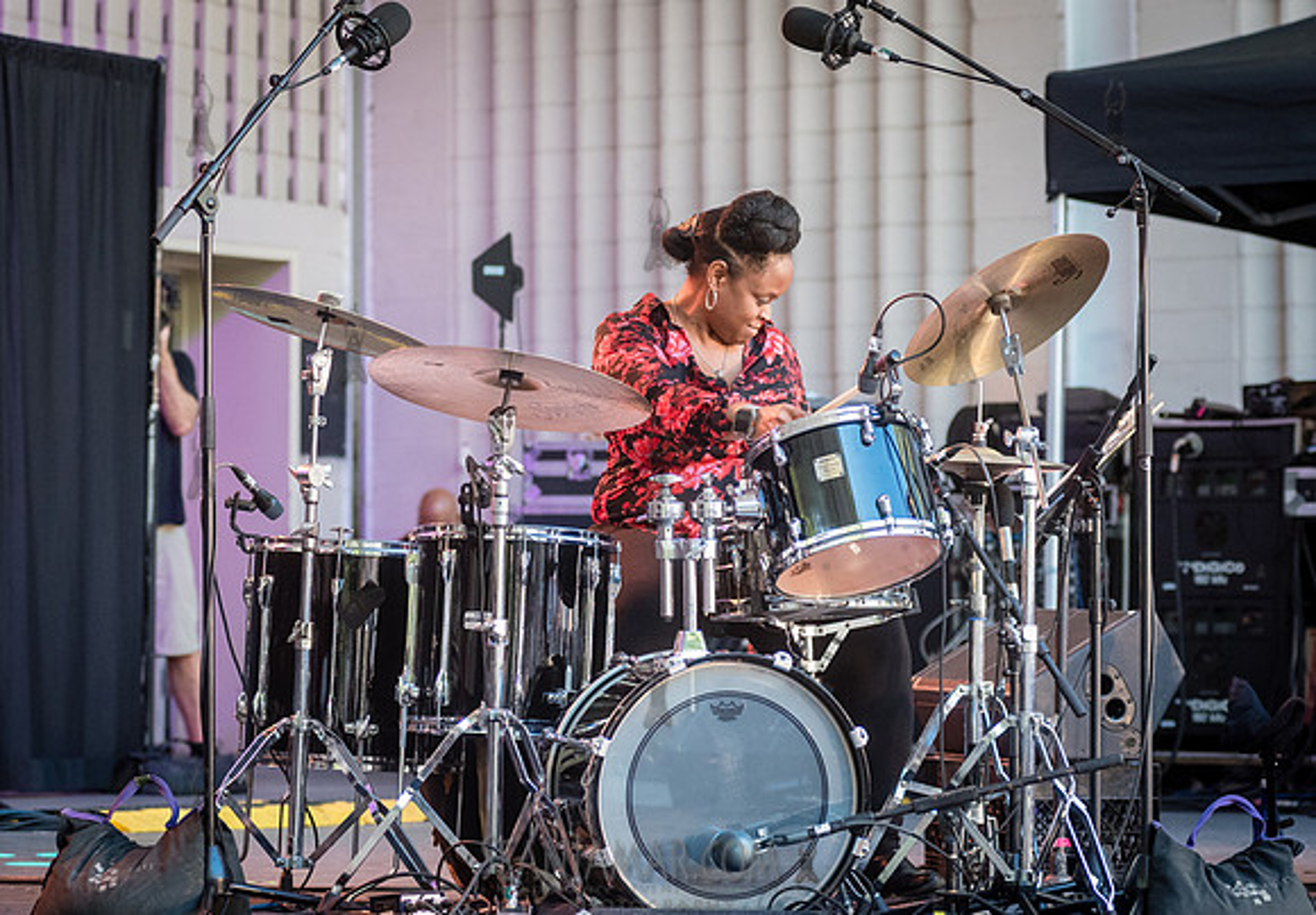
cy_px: 367
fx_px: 4394
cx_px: 635
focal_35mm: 119
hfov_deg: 17.0
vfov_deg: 11.9
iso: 3200
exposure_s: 1/400
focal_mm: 92
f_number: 4
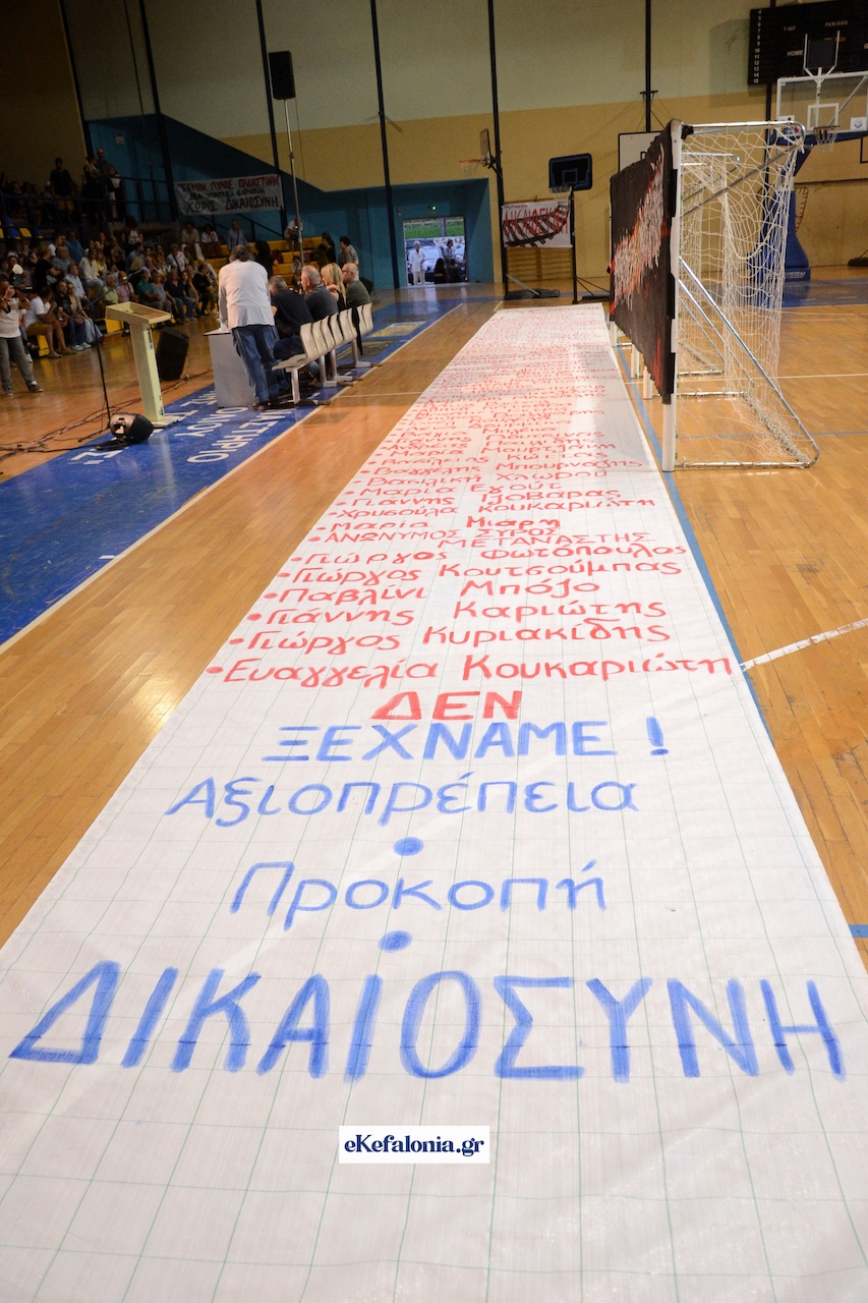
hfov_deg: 47.9
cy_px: 652
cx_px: 434
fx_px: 977
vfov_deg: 67.4
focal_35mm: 27
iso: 1600
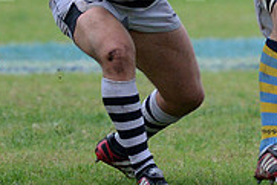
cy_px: -51
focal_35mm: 865
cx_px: 119
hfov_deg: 2.4
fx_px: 6661
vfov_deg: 1.6
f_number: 4
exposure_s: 1/500
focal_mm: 270
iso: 2000
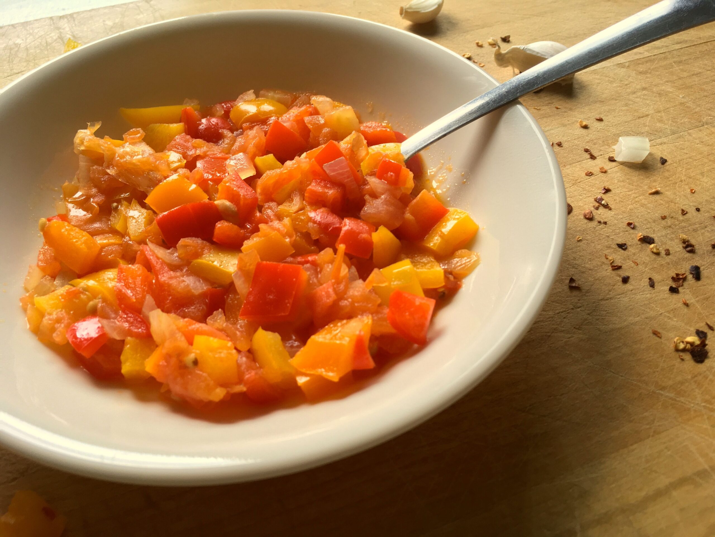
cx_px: 358
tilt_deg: -48.9
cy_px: 268
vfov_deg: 48.2
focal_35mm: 29
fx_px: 599
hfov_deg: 61.7
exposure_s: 1/60
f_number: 2.2
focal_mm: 4.15
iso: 32
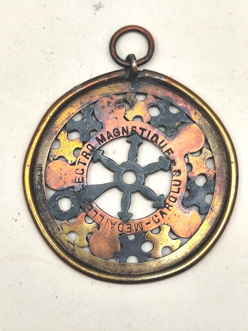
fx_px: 888
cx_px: 124
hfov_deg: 15.9
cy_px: 166
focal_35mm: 93
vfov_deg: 21.1
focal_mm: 6.14
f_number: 1.65
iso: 200
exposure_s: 1/100
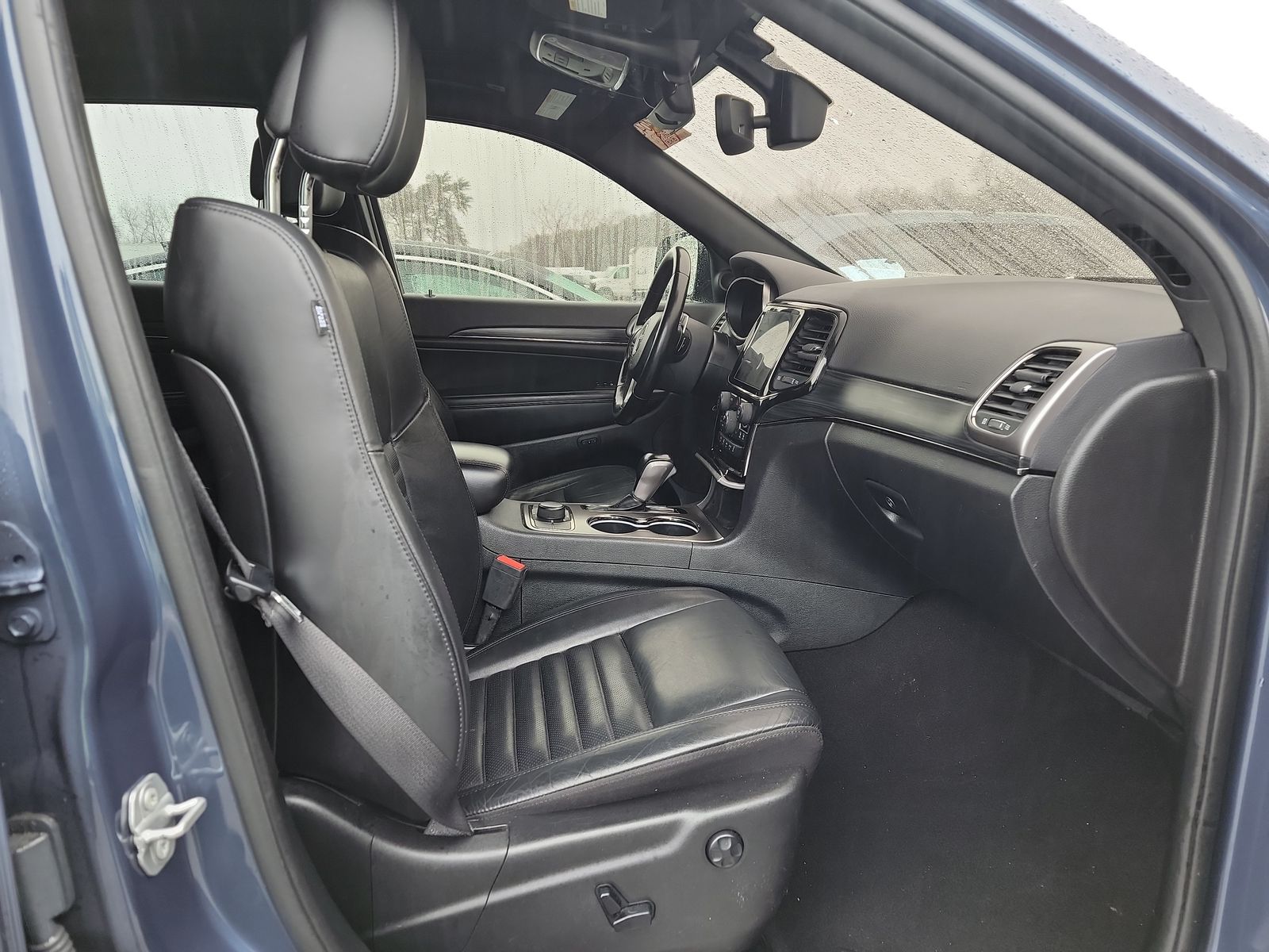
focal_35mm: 24
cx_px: 634
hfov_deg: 71.6
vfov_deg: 56.8
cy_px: 476
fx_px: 880
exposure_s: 1/59
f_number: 1.8
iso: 97
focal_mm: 6.7
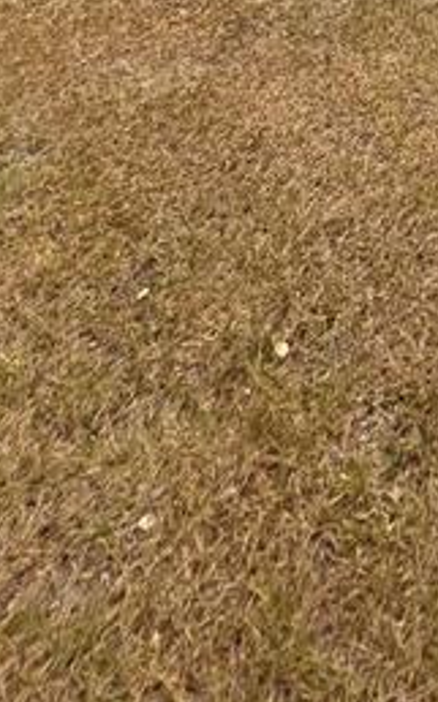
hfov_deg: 26.0
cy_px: -332
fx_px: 784
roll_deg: +1.4
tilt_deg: -2.6
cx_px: 590
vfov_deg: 29.9
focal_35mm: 41
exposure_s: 1/2421
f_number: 1.8
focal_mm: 1.57
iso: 32
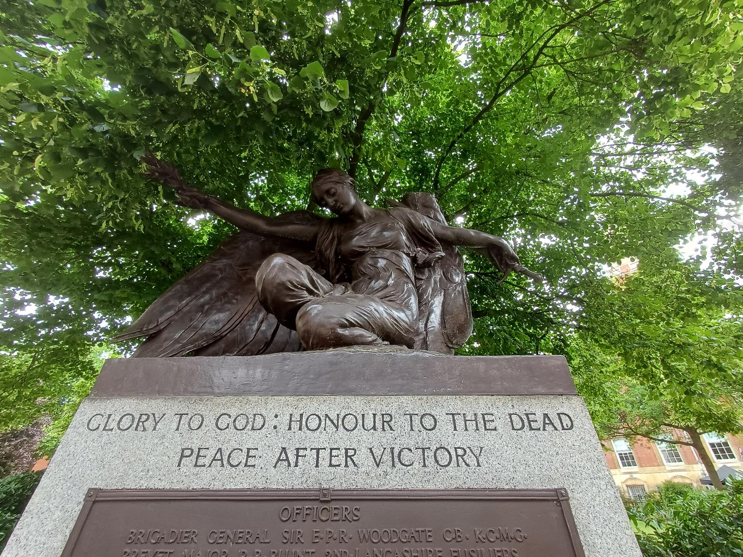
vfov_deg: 78.1
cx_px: 372
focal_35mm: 16
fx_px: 343
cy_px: 278
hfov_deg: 94.5
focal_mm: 1.64
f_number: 2.2
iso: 50
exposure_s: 1/100
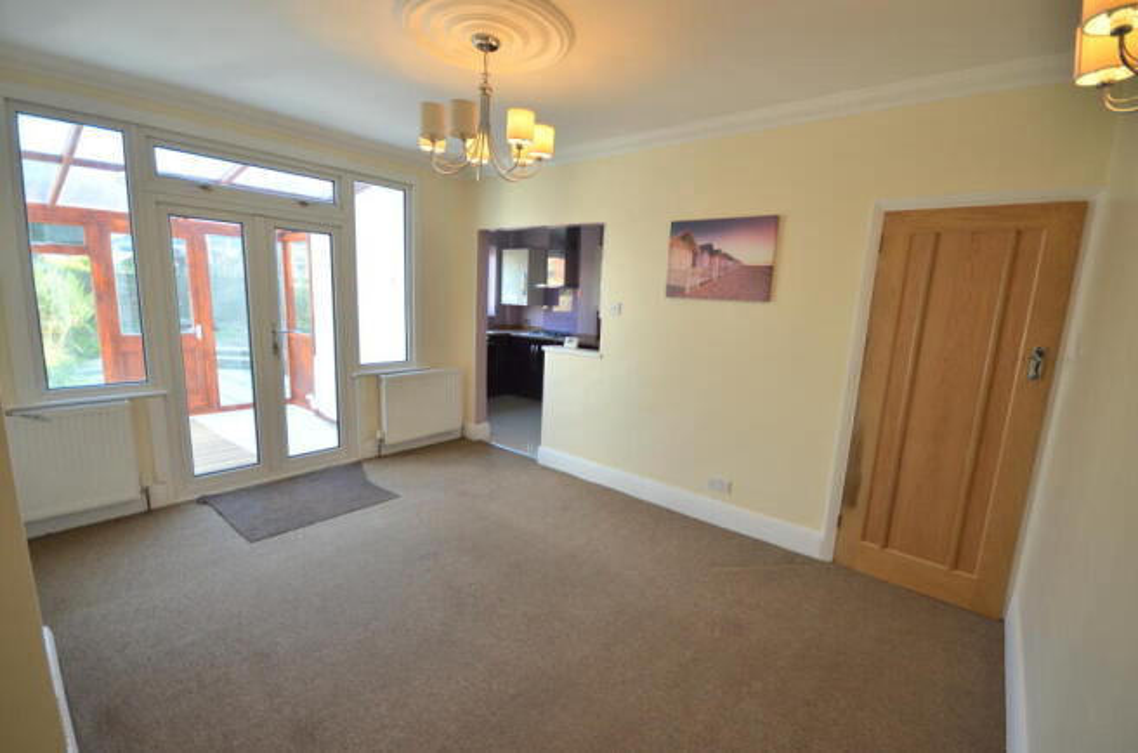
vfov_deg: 77.0
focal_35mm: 15
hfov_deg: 100.5
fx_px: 473
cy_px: 376
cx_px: 569
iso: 400
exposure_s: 1/80
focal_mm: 10
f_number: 4.5
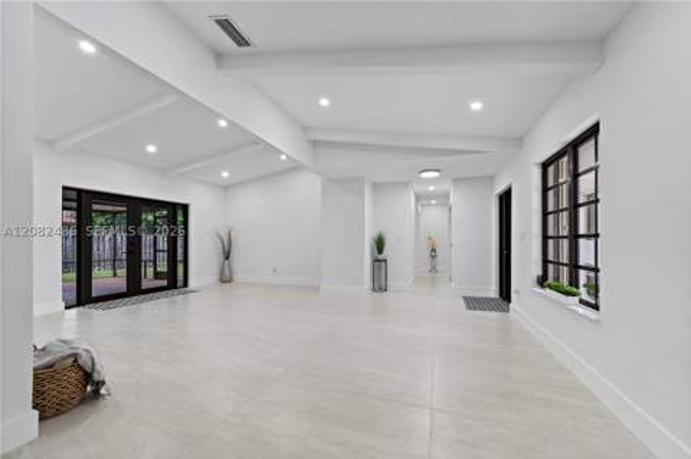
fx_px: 268
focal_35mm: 14
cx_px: 346
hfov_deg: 104.3
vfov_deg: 81.1
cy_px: 230
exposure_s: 1.3
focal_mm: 14
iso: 100
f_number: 8
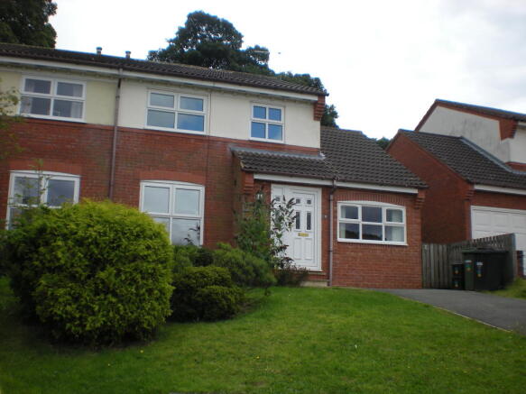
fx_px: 577
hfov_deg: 49.0
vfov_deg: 37.7
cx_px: 263
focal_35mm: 38
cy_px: 197
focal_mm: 6.3
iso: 64
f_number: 4.6
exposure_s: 1/264
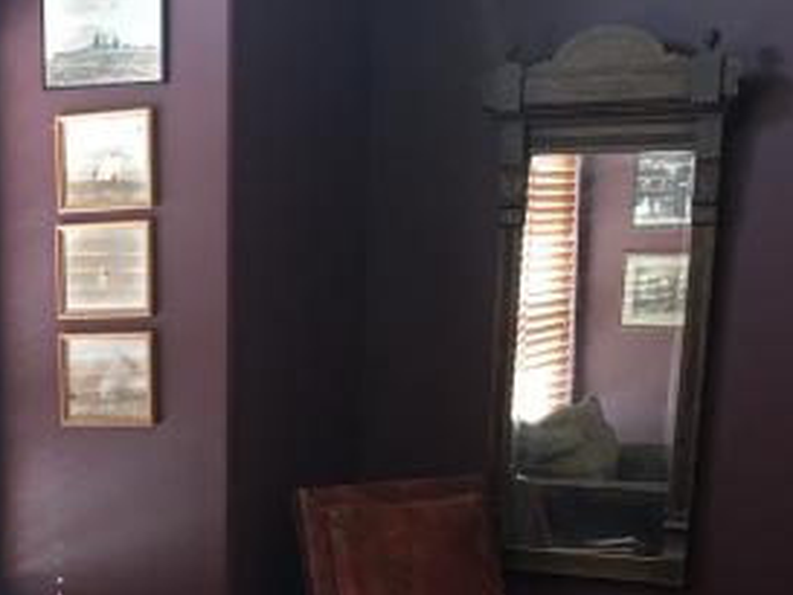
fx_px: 1558
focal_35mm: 68
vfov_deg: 20.4
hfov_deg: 27.1
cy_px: 694
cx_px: 17
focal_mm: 4.15
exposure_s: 1/30
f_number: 2.2
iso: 25
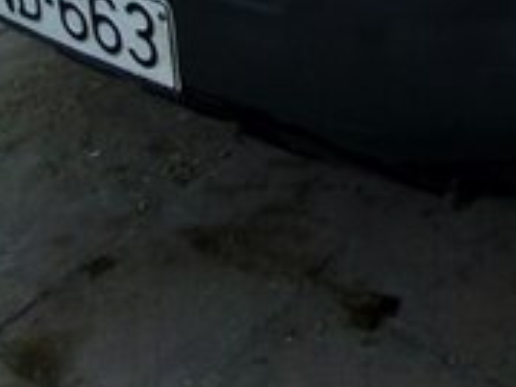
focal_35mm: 96
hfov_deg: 19.3
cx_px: 620
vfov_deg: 13.7
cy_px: -308
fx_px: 1430
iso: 100
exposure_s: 1/60
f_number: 3.2
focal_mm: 4.6
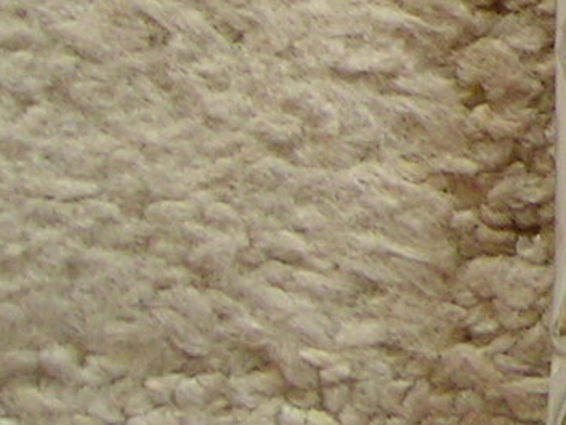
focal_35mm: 163
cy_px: -310
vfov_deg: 8.8
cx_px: 1138
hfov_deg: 11.0
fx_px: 2666
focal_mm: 5.6
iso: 100
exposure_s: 1/48
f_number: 2.8
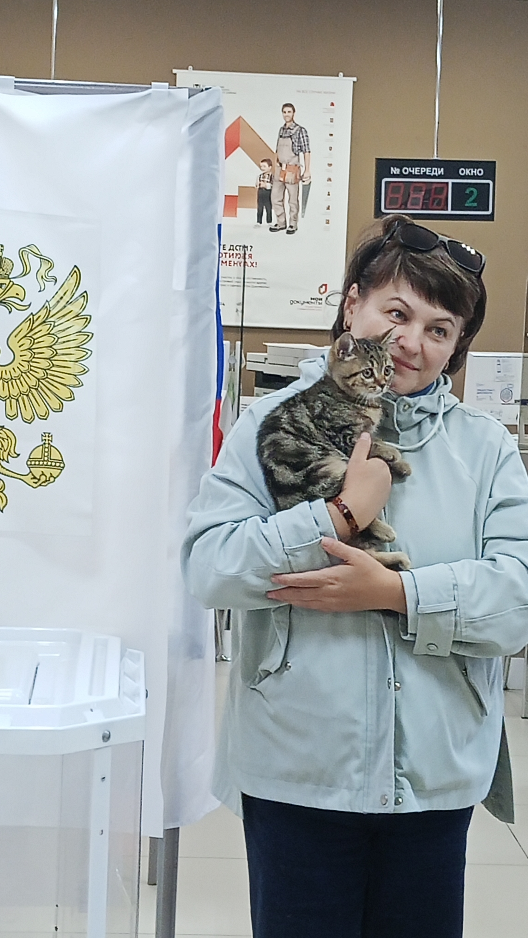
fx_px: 2016
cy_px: 468
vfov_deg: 26.2
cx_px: 283
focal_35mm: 81
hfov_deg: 14.9
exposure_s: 1/100
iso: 320
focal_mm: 3.98
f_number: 1.8
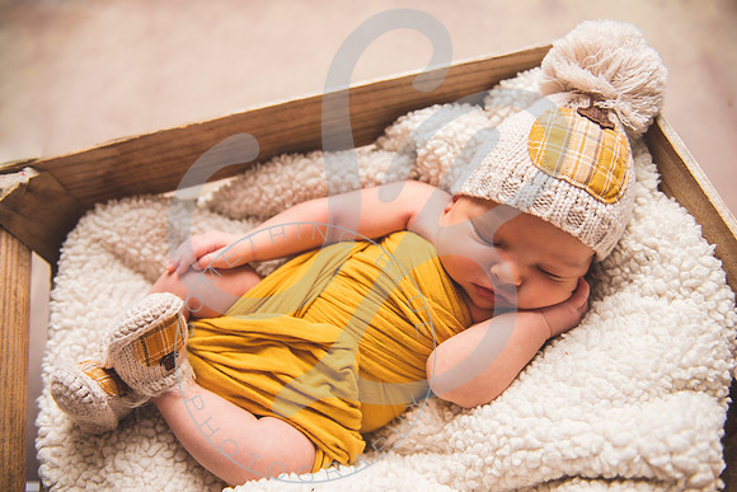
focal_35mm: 28
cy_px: 246
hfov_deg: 64.6
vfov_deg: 45.8
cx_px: 374
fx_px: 582
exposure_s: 1/125
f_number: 2.8
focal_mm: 26
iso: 100
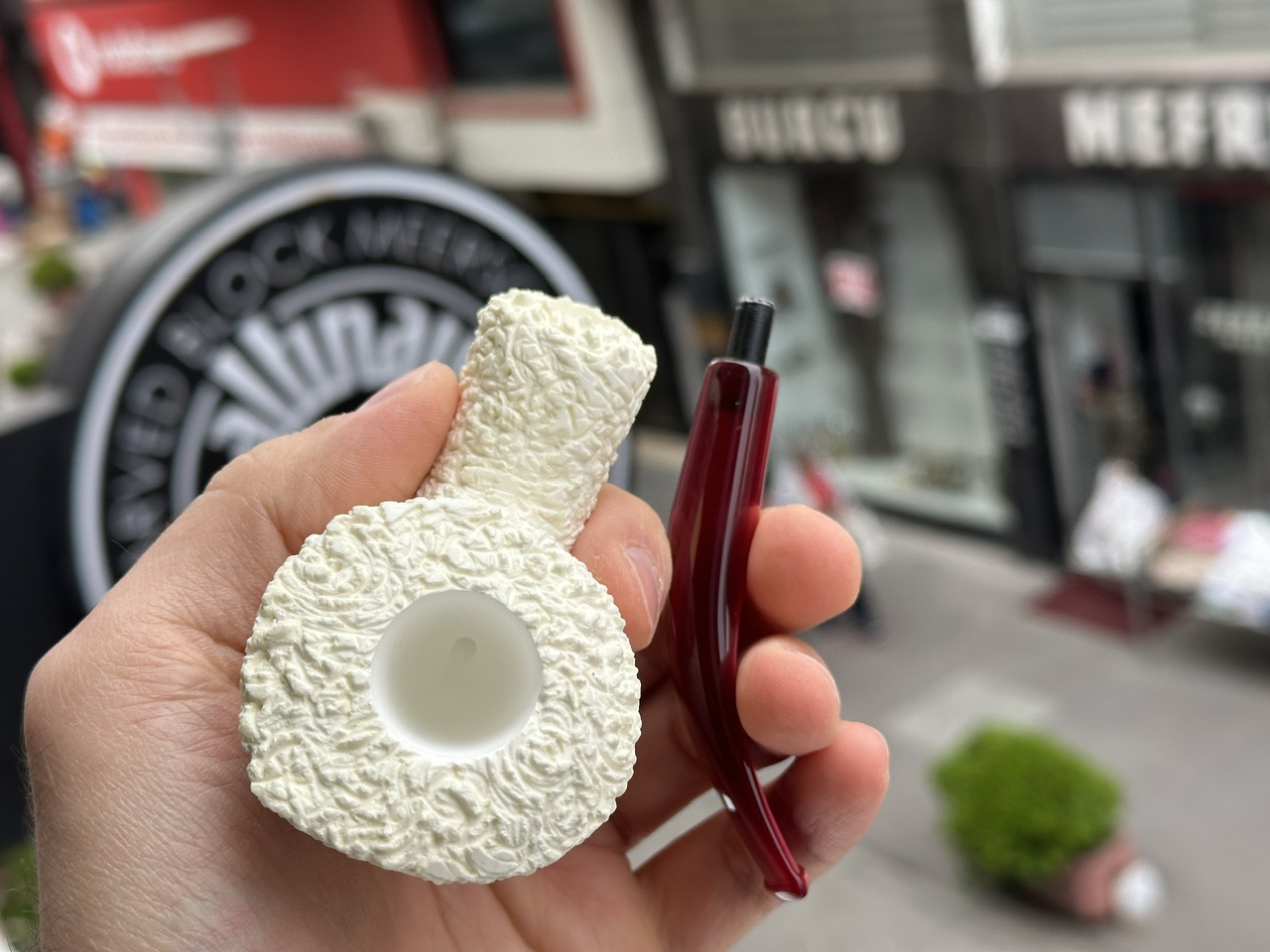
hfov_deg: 39.7
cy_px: 476
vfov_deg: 30.3
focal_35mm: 48
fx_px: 1761
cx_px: 635
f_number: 1.78
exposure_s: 1/1120
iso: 64
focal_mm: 6.86
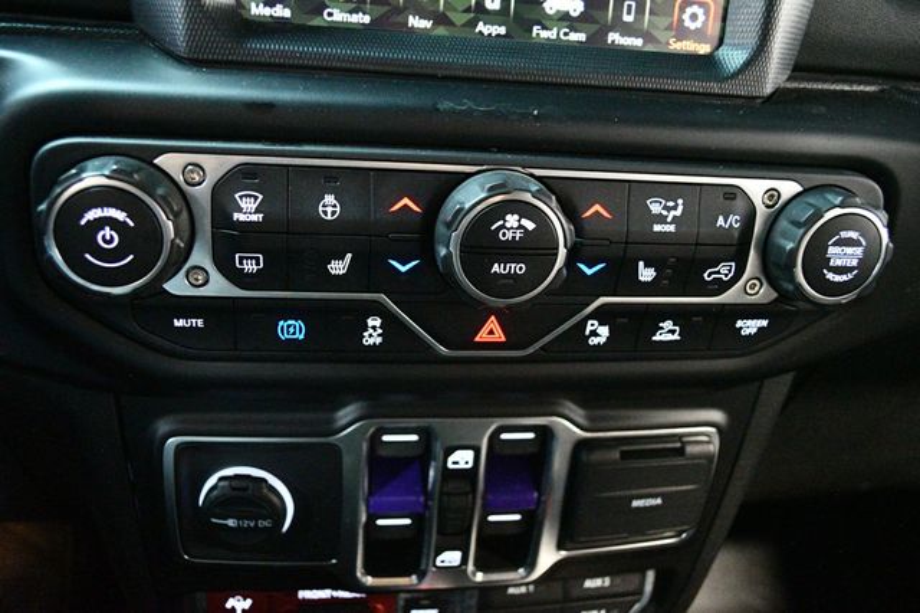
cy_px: 306
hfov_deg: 57.2
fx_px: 843
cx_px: 460
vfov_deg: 39.9
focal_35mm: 33
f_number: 3.8
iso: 12800
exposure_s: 1/20
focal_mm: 22
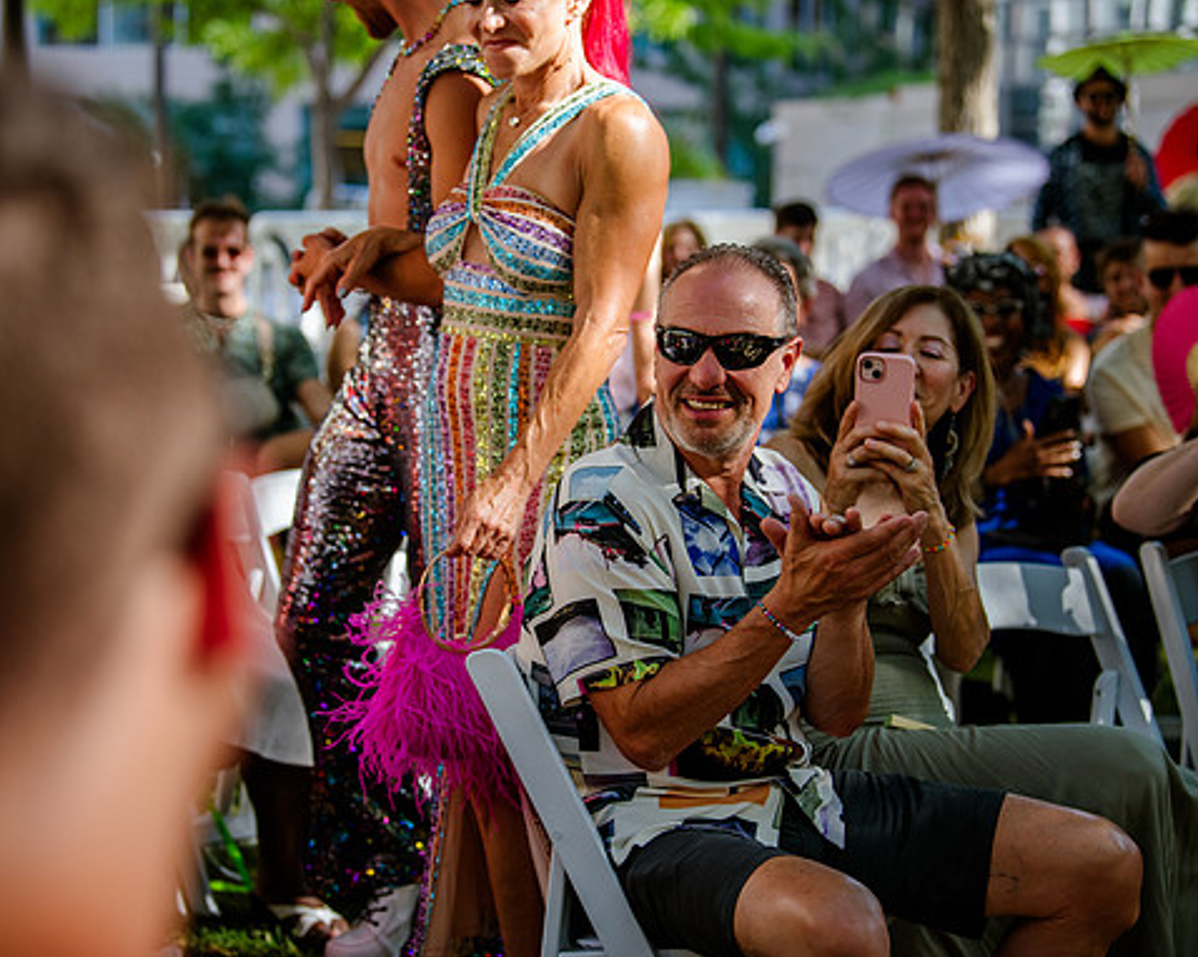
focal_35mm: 82
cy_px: 480
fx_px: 2906
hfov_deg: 23.3
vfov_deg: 18.7
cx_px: 524
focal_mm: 72
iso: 400
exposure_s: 1/1000
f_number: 3.2
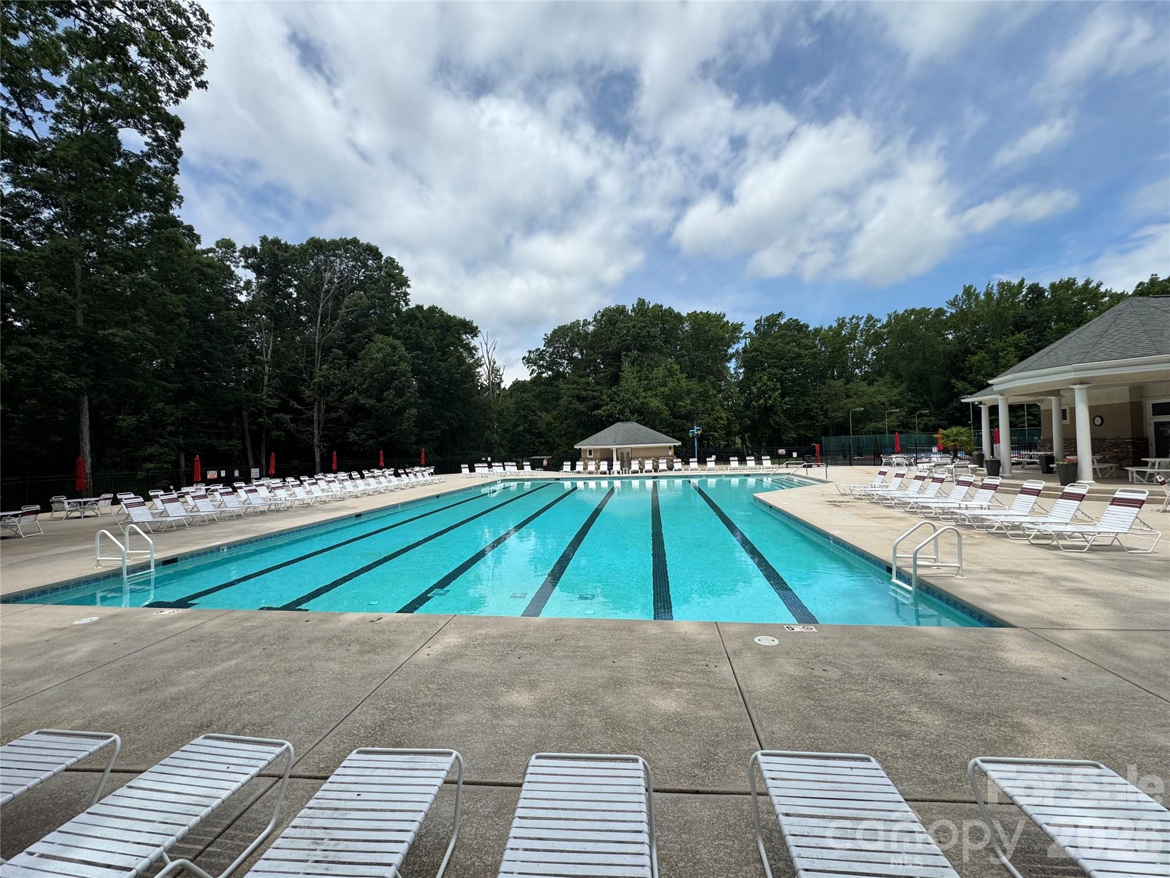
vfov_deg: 85.7
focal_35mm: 14
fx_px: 473
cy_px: 439
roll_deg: +1.6
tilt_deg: +1.2
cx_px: 585
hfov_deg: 102.1
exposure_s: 1/2874
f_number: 2.2
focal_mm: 2.22
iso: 50
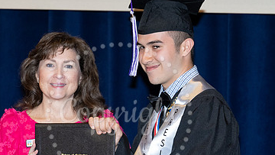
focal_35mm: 302
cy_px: 147
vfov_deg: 4.0
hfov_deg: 7.1
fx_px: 2203
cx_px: 145
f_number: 5.6
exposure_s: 1/200
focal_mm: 115
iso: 1000
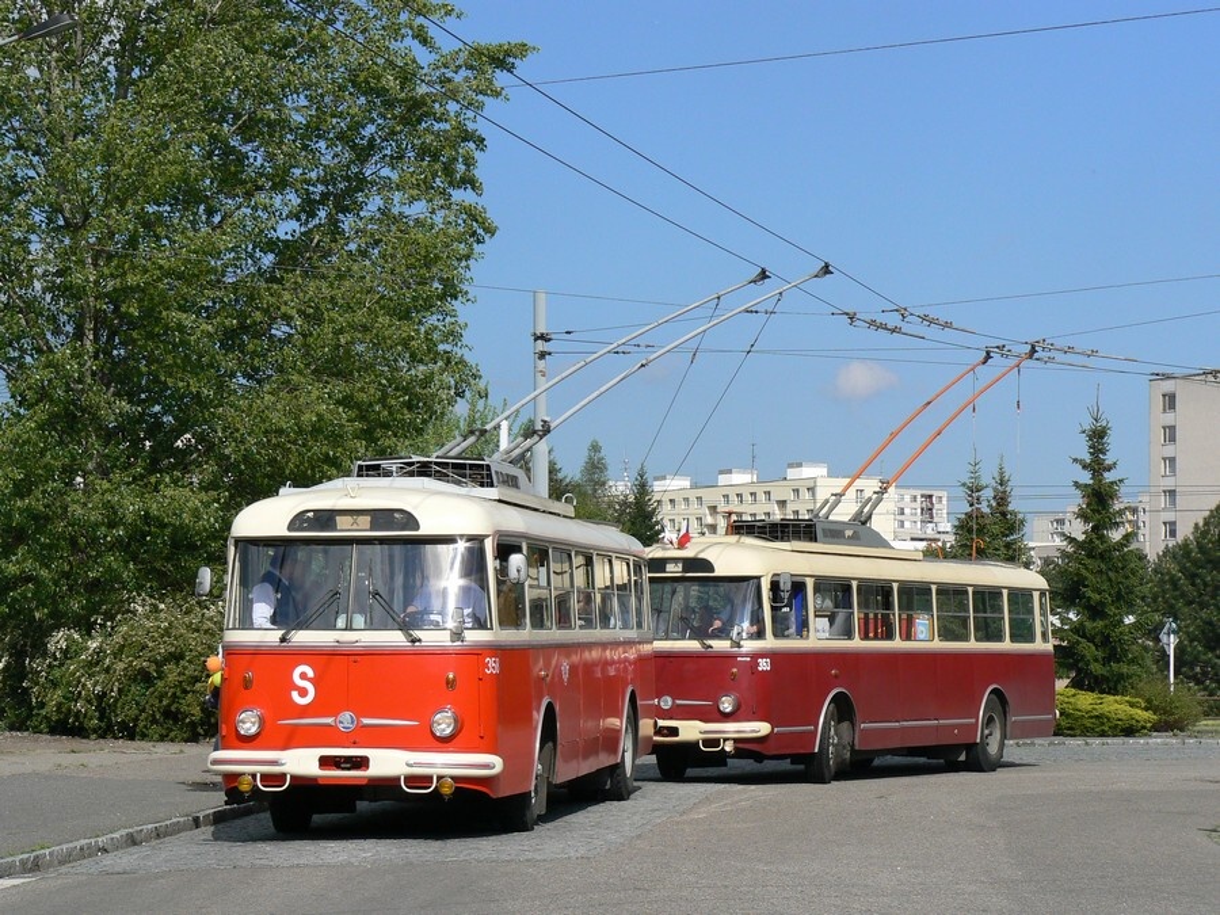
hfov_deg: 21.1
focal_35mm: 93
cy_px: 458
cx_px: 610
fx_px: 3278
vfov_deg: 15.9
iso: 100
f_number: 5.6
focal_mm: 15.5
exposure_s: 1/1300
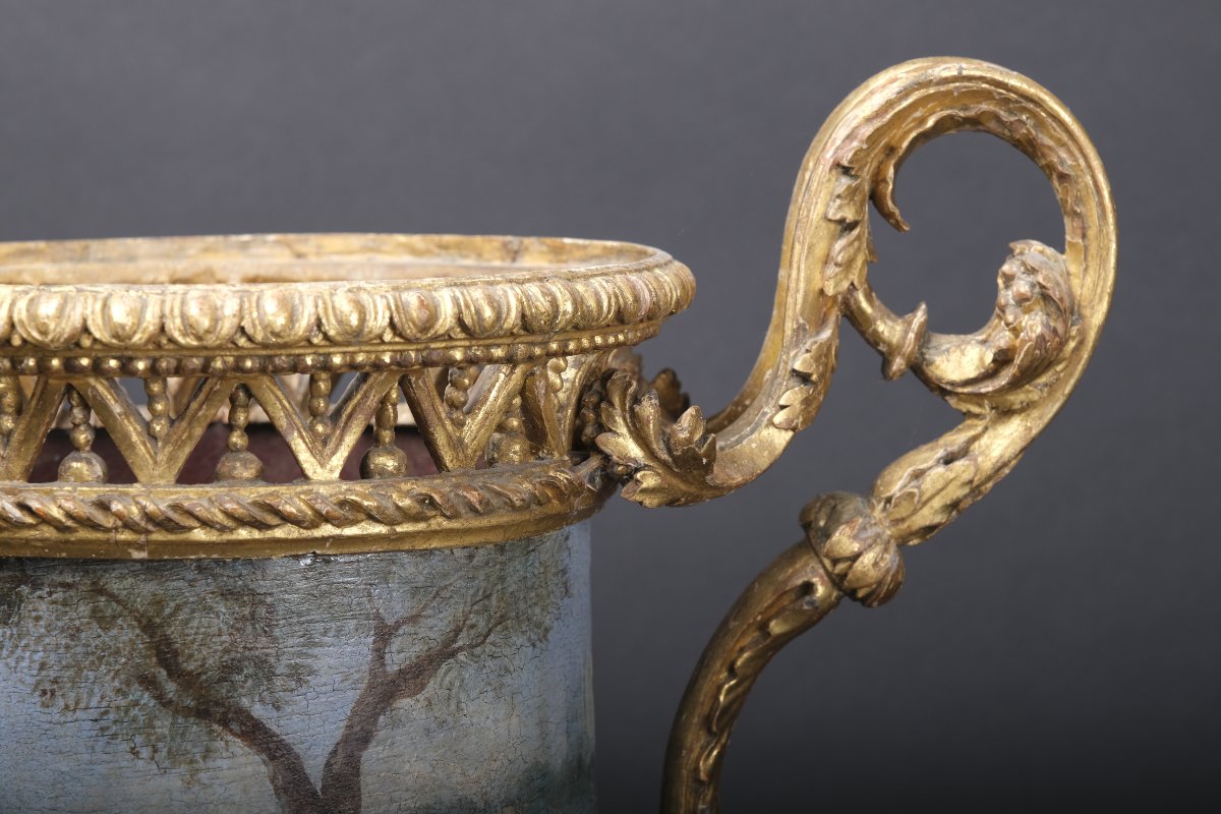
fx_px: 3764
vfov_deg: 12.3
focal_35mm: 111
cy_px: 407
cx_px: 610
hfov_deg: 18.4
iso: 250
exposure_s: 1/250
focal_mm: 74.2
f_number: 8
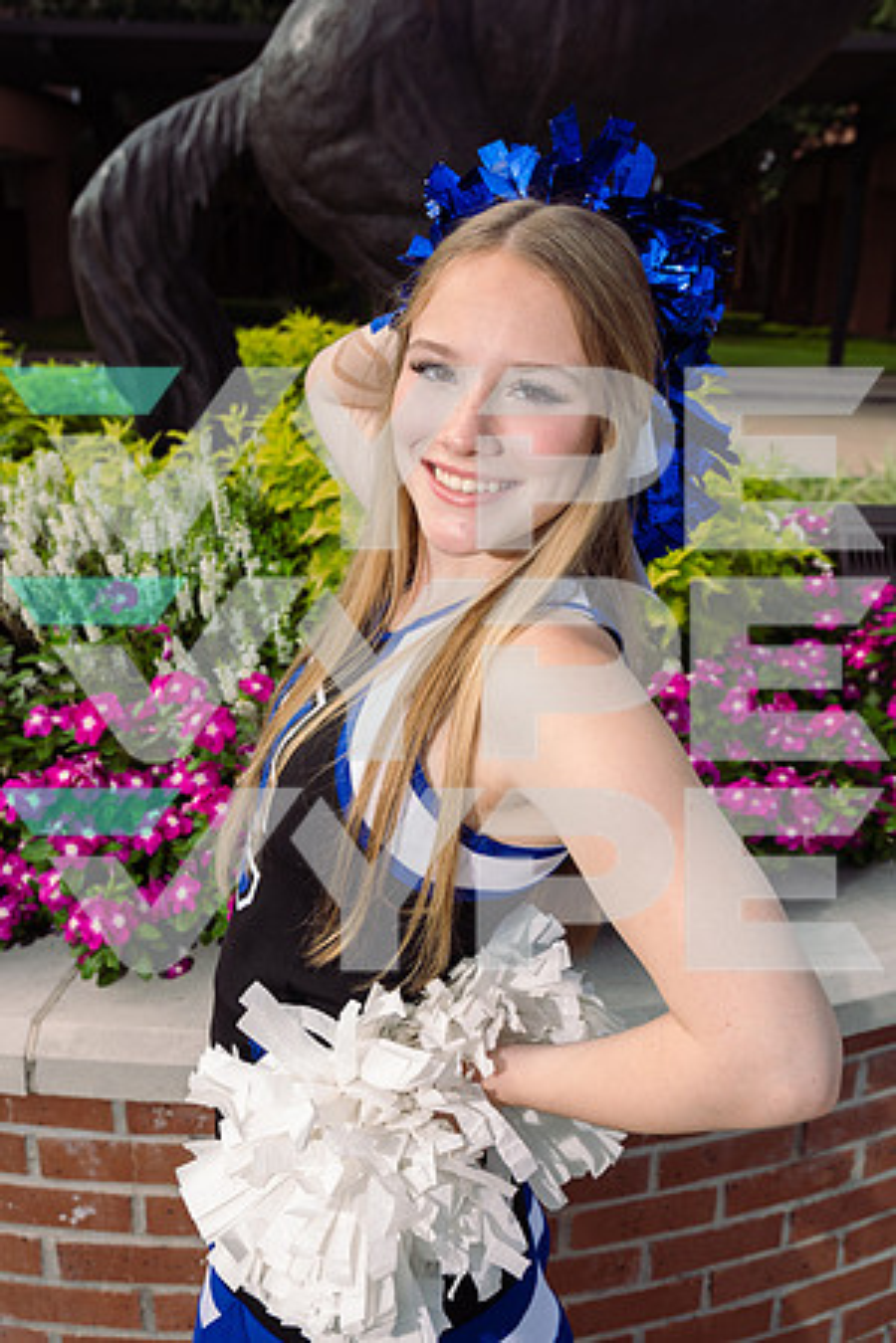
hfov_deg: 37.9
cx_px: 448
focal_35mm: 35
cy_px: 672
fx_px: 1307
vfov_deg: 54.4
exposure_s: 1/250
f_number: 7.1
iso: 125
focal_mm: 35
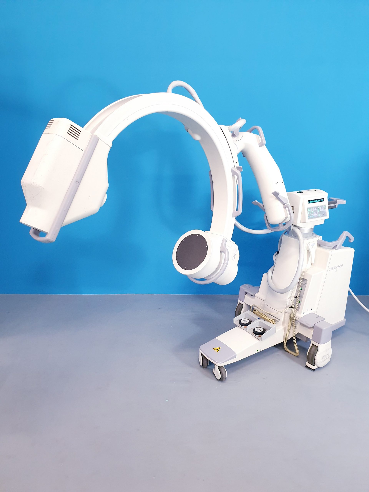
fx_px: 370
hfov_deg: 53.1
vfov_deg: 67.3
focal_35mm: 26
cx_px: 184
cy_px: 246
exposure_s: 1/33
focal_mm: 4.3
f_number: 2.4
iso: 320
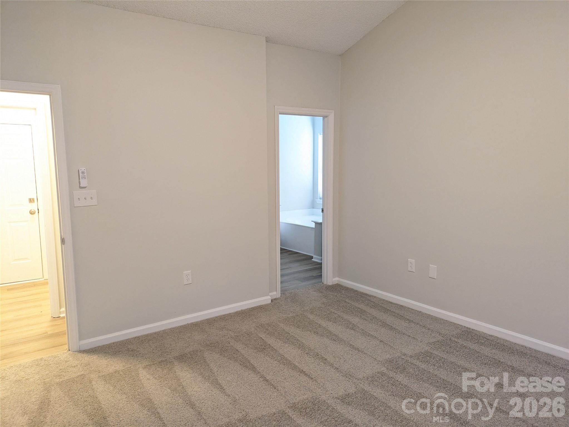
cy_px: 214
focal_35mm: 25
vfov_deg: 54.9
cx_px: 284
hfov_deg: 69.4
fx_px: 411
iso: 626
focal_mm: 5.43
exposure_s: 1/60
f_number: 1.89
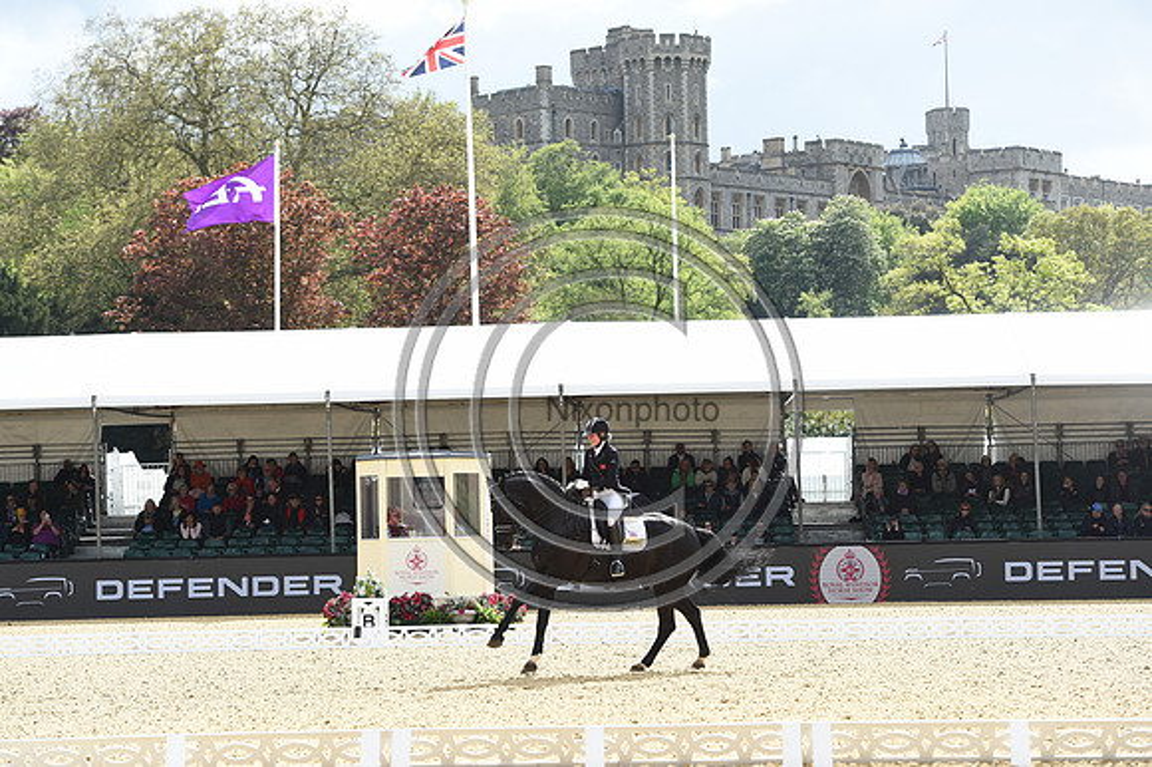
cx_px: 576
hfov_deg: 20.4
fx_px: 3198
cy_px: 384
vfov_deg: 13.7
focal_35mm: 100
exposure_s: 1/1250
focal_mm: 100
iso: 280
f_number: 5
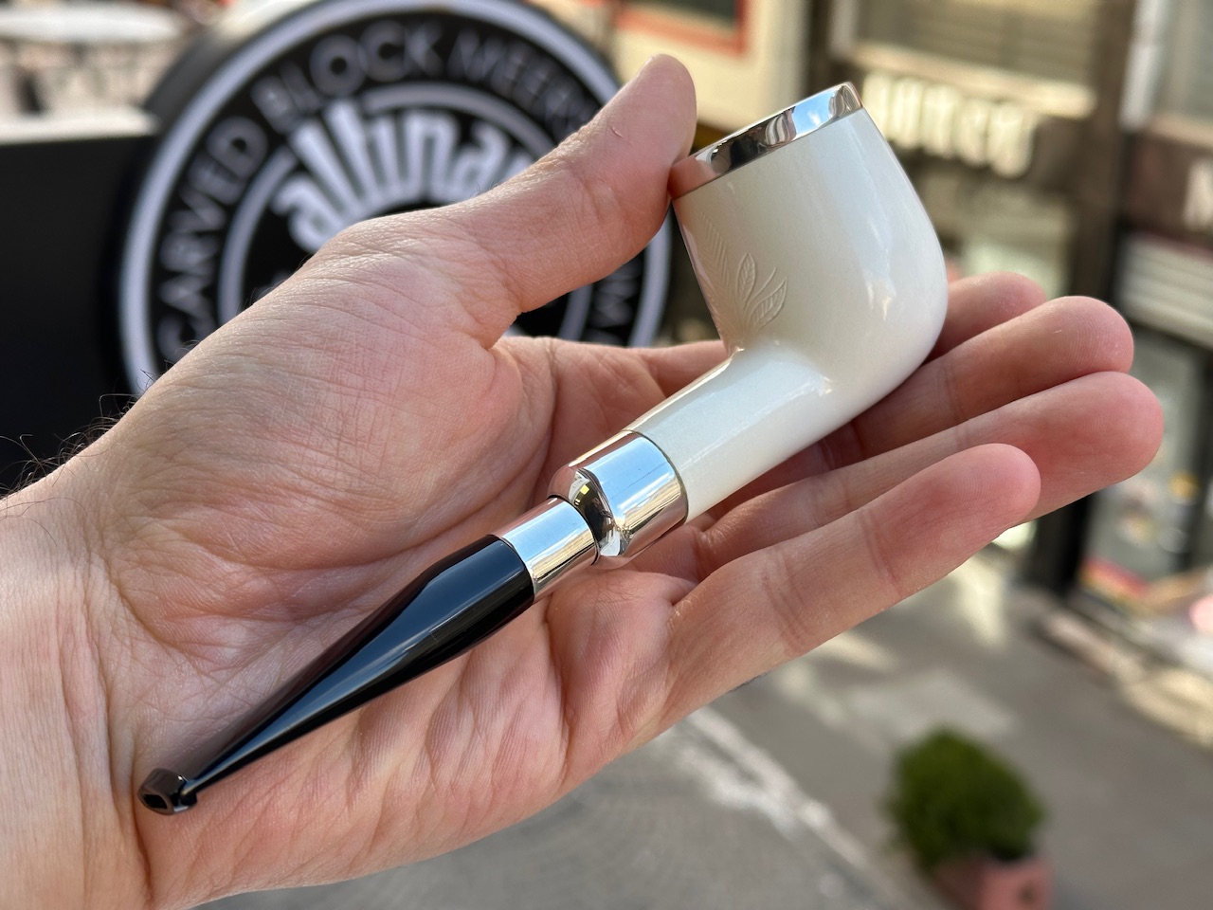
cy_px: 455
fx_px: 1682
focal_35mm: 48
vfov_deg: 30.3
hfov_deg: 39.7
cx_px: 606
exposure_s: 1/469
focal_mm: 6.86
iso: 64
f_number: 1.78
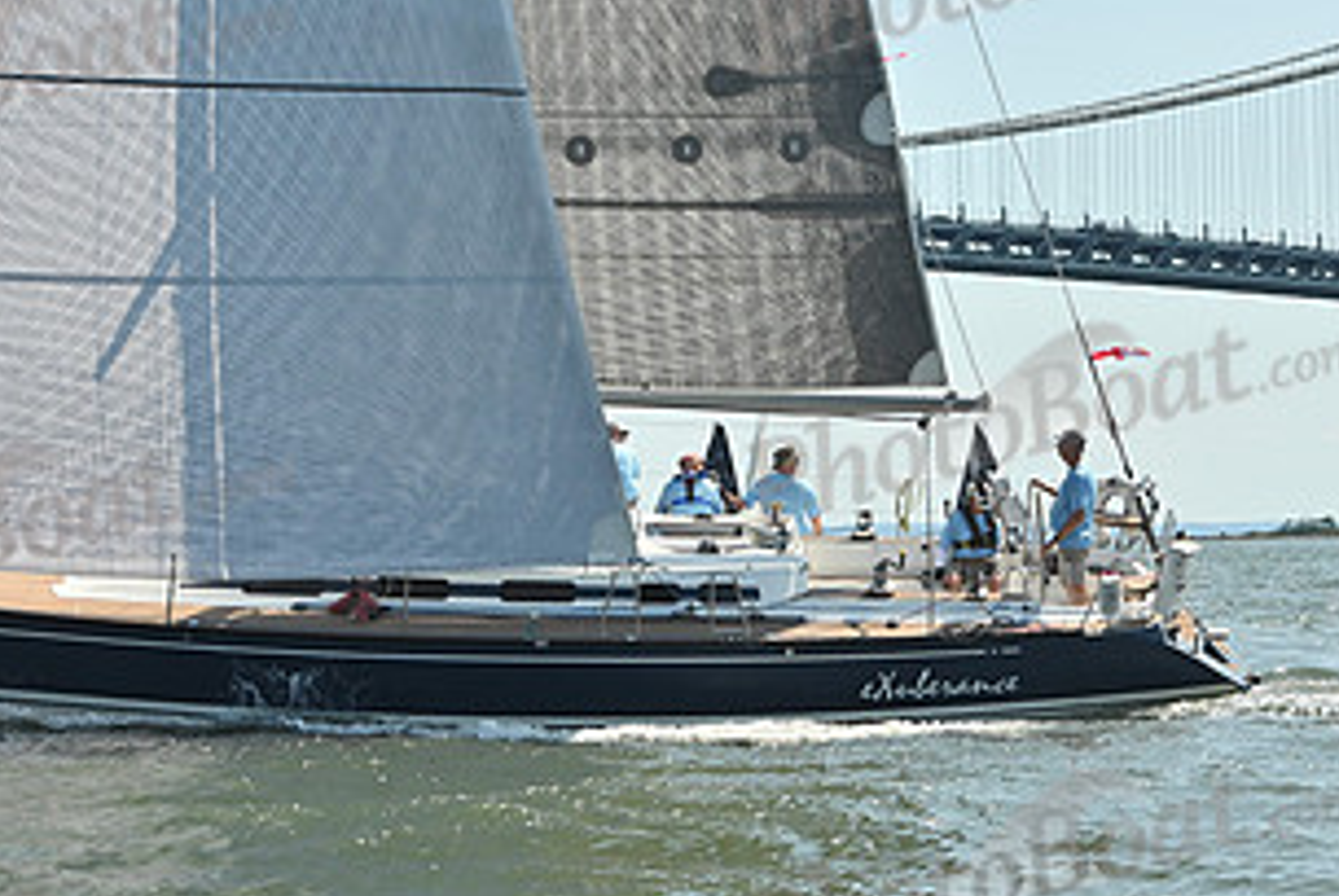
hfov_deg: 15.4
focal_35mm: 133
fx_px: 4951
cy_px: 248
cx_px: 522
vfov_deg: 10.3
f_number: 8
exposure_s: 1/1000
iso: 320
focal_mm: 70
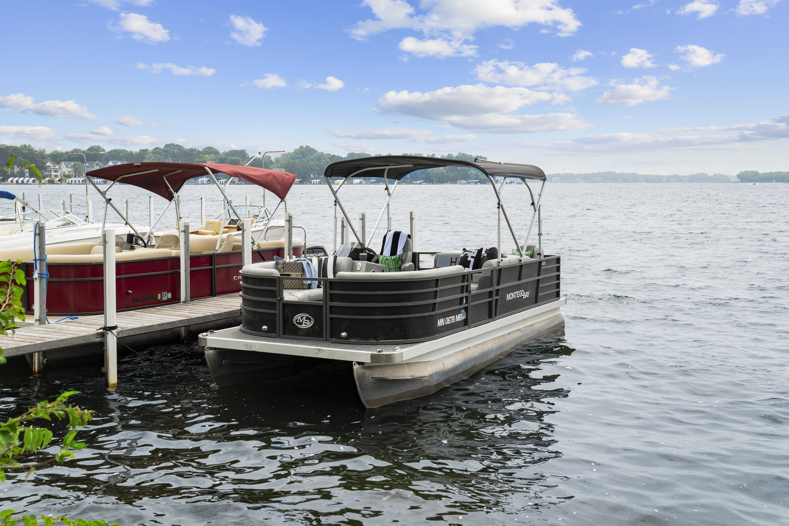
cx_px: 394
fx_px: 822
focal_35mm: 38
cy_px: 263
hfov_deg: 51.3
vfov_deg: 35.5
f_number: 5
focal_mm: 25
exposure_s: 1/320
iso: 100
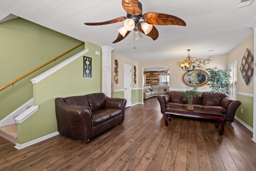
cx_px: 128
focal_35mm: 16
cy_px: 86
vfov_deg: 73.7
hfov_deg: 96.7
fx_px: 114
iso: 250
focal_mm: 16
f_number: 8
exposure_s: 1/2.5
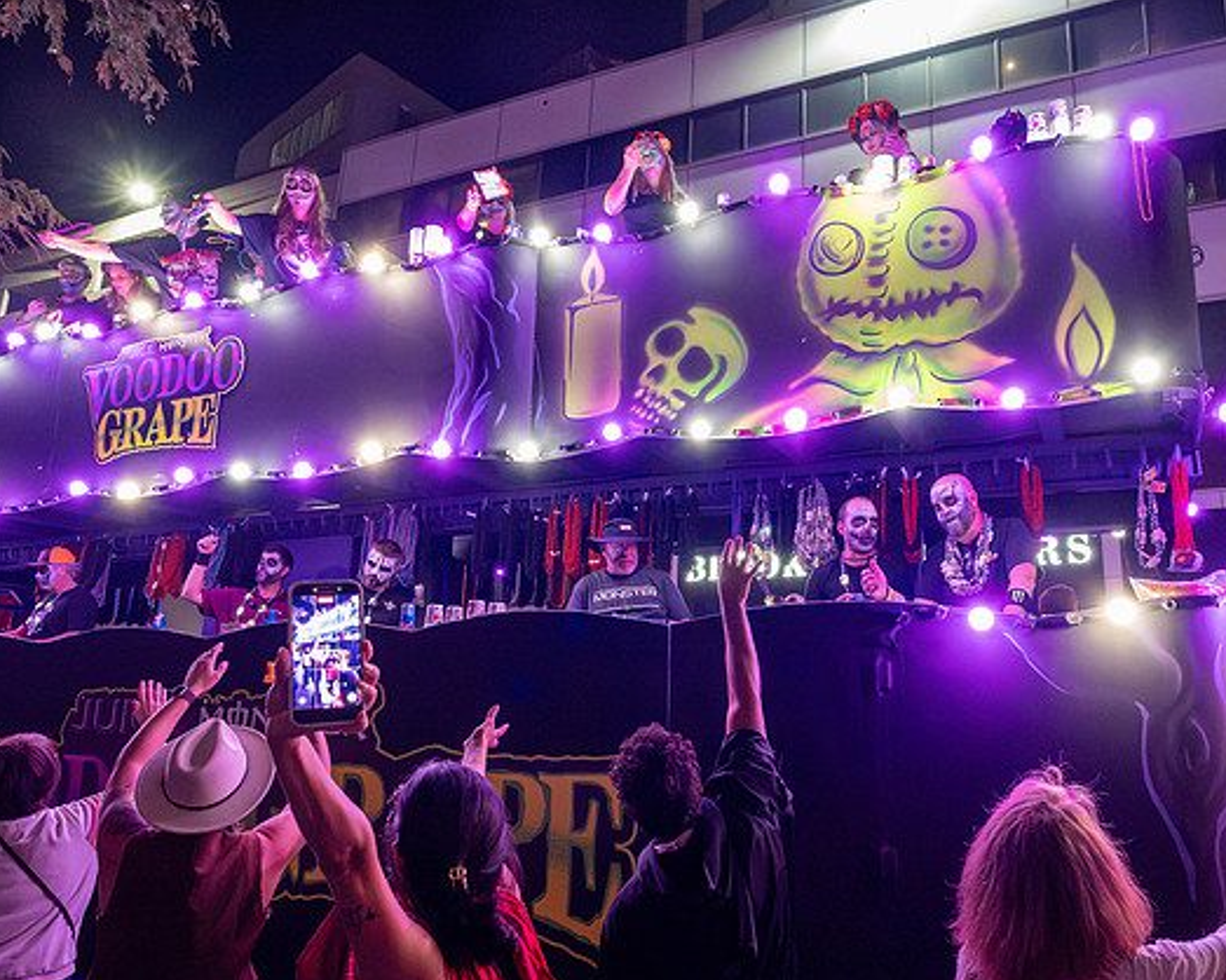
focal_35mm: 26
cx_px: 668
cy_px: 501
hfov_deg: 65.9
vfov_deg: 54.9
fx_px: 943
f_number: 4.5
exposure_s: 1/160
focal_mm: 12
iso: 12800
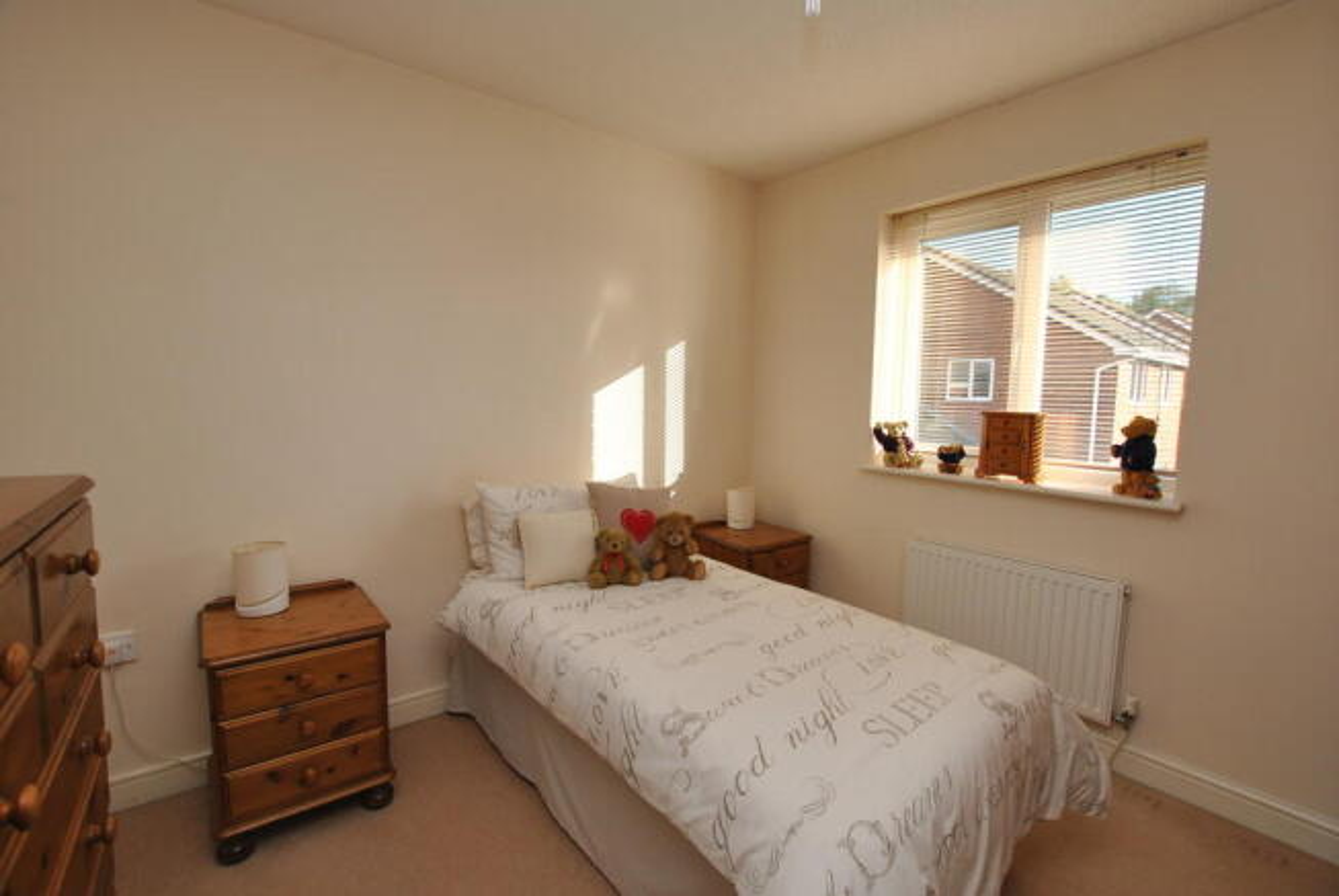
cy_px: 448
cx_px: 670
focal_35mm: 15
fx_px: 559
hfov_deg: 100.3
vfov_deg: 77.5
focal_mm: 10
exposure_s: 1/100
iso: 200
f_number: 5
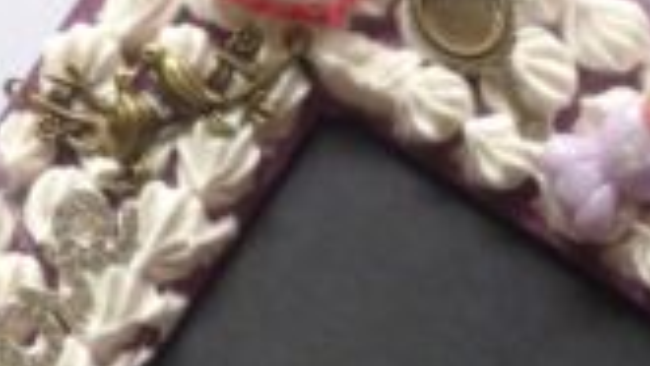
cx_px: 528
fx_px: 1983
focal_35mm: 115
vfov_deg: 9.8
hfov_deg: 18.4
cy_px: 724
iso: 200
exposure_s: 1/60
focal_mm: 5.2
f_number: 6.3
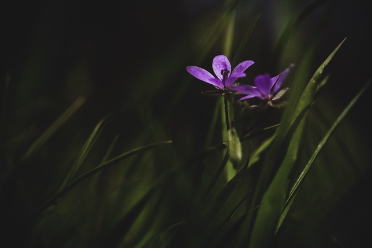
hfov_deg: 19.5
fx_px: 1085
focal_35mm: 105
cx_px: 186
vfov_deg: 13.0
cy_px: 124
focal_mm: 105
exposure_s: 1/1250
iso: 100
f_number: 9
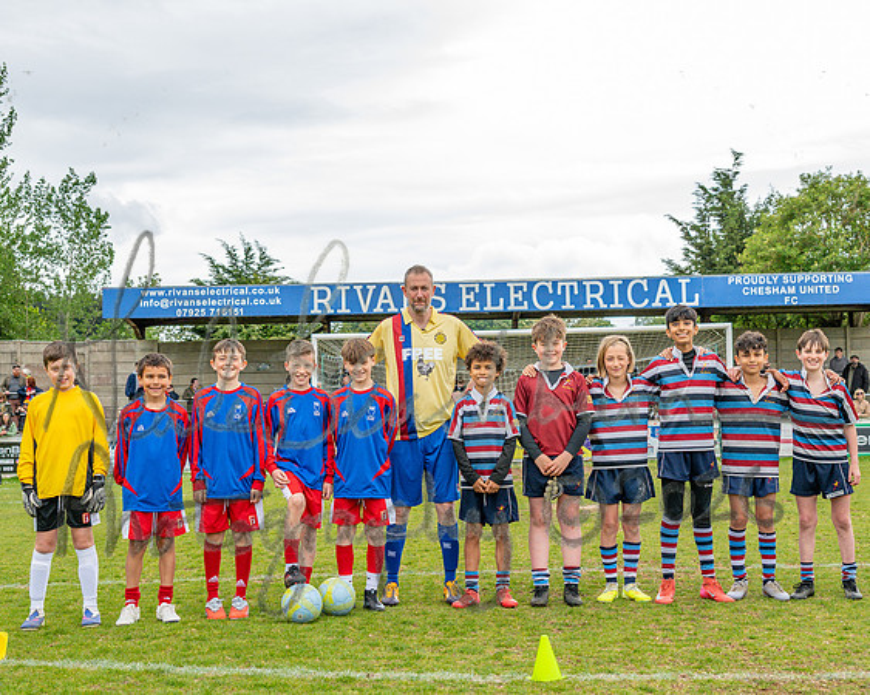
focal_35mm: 54
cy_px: 348
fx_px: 1392
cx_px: 432
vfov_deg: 28.0
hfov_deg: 34.7
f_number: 4
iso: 400
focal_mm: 32
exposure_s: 1/1250
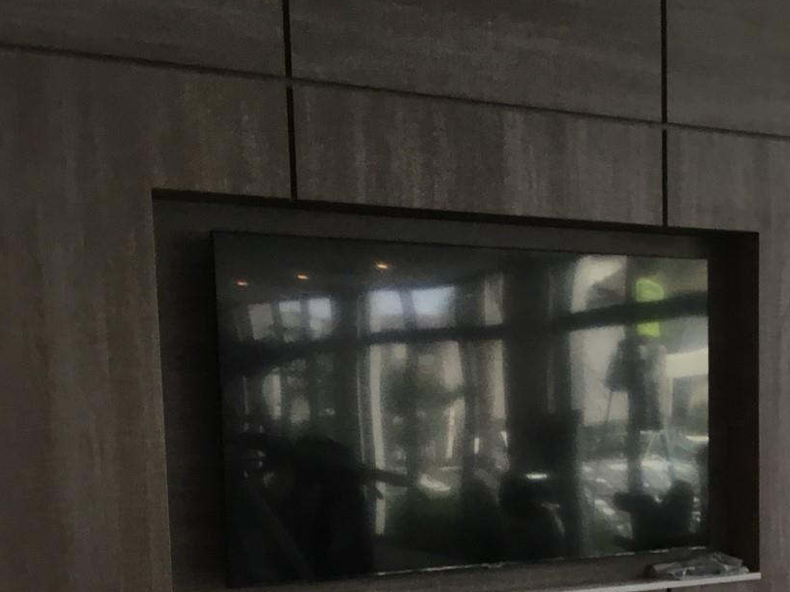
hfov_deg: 31.4
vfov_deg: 23.3
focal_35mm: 61
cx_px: 542
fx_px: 1392
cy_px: 556
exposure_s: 1/30
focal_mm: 3.3
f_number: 2.4
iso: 32
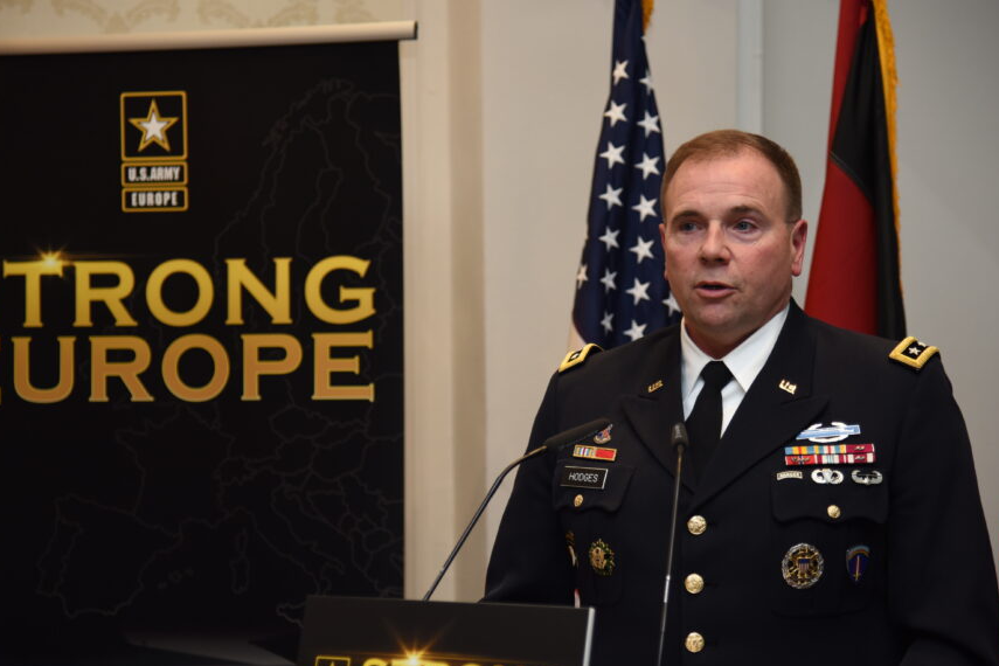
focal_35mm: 103
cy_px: 380
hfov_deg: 19.8
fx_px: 2858
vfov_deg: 13.3
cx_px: 509
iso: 800
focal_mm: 86
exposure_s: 1/160
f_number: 4
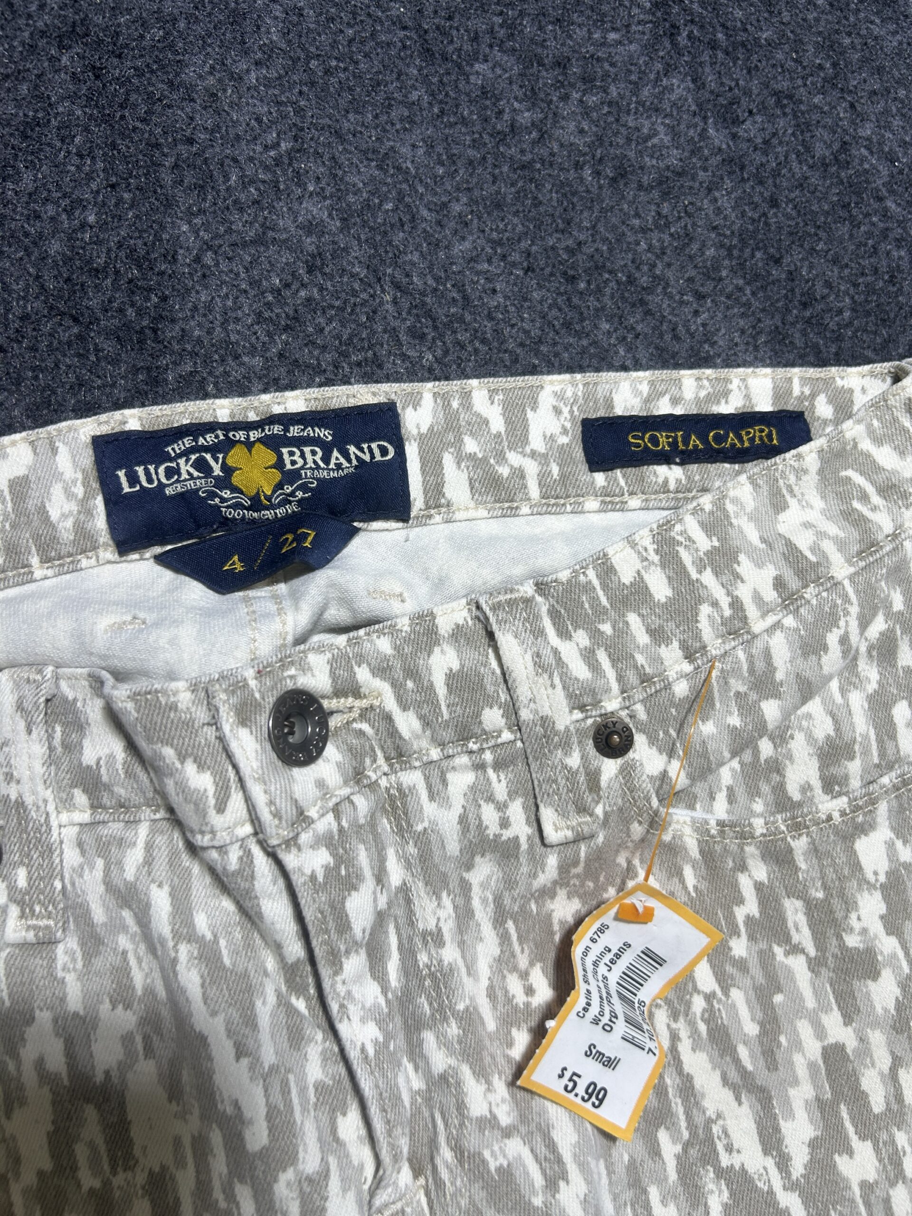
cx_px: 456
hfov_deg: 53.1
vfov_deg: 67.3
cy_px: 608
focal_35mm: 26
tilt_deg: -55.5
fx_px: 913
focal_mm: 5.7
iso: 32
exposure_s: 1/100
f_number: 1.5
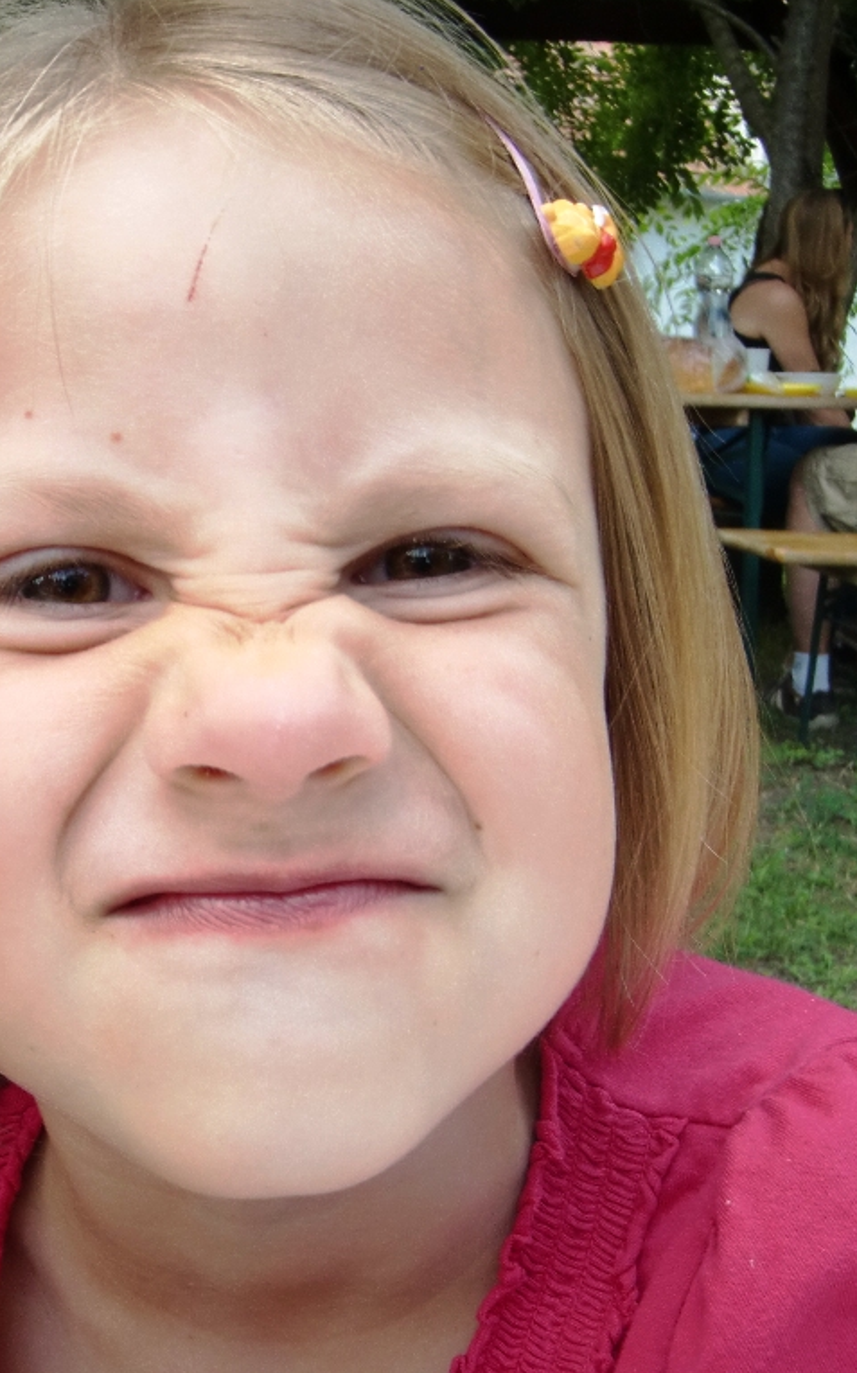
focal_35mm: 54
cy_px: 685
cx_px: 192
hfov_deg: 23.7
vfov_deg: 37.5
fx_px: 2019
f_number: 3.9
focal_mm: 6.66
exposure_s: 1/125
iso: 64
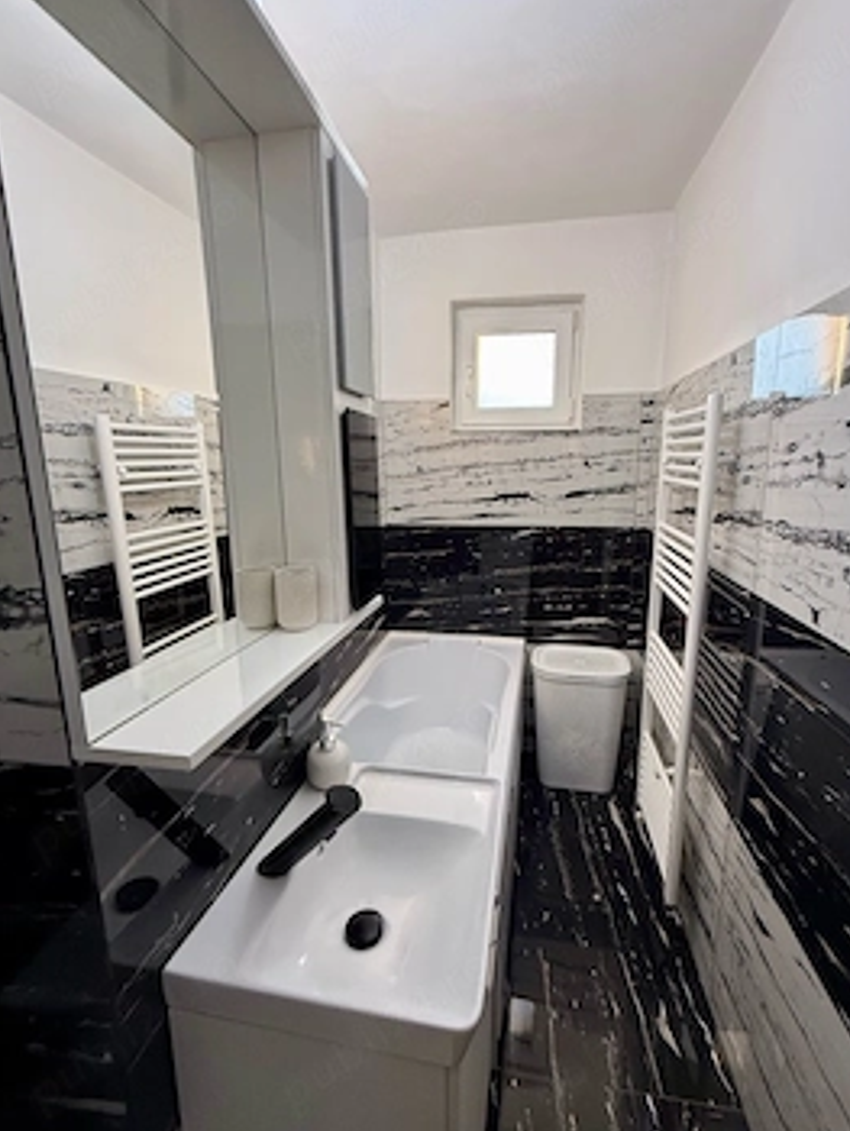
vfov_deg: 94.5
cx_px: 449
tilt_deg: -9.9
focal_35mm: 16
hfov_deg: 78.1
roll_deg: +0.1
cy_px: 566
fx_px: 523
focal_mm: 2.22
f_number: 2.2
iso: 200
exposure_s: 1/99
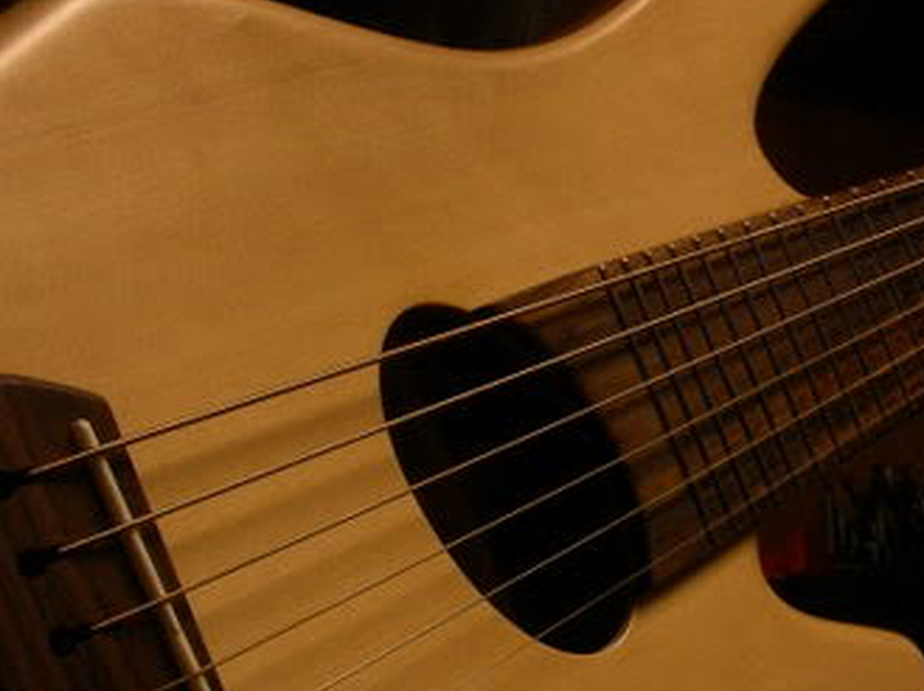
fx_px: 1973
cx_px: 629
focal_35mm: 74
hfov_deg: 26.2
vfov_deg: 19.9
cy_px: 374
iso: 50
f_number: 3.5
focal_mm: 6.3
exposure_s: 1/7
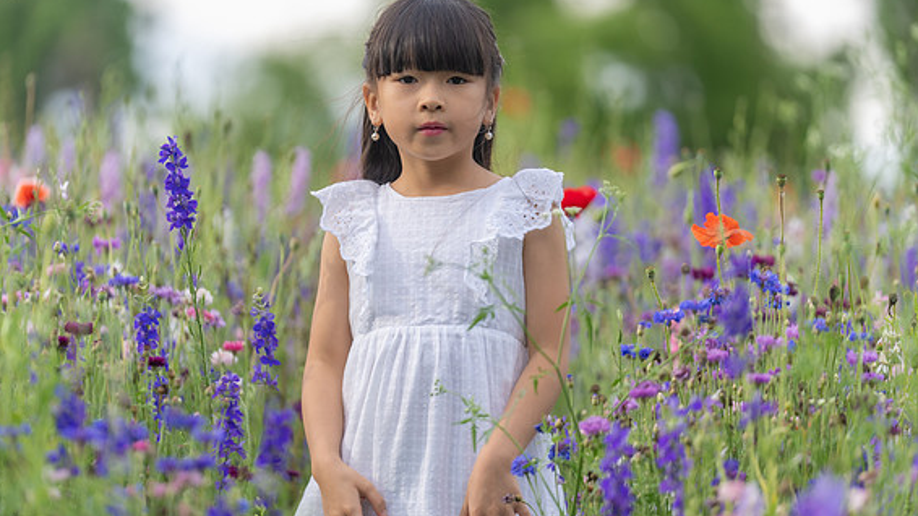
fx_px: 4989
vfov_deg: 5.9
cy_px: 239
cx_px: 451
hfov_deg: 10.5
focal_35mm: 205
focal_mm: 191
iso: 125
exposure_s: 1/500
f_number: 2.8
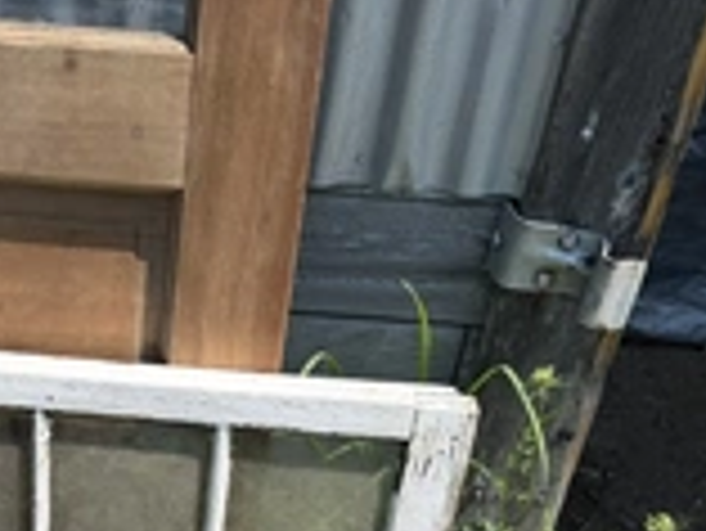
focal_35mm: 61
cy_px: 657
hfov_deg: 30.5
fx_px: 1245
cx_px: 94
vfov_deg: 22.0
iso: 80
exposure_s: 1/3425
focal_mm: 6.76
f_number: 1.78
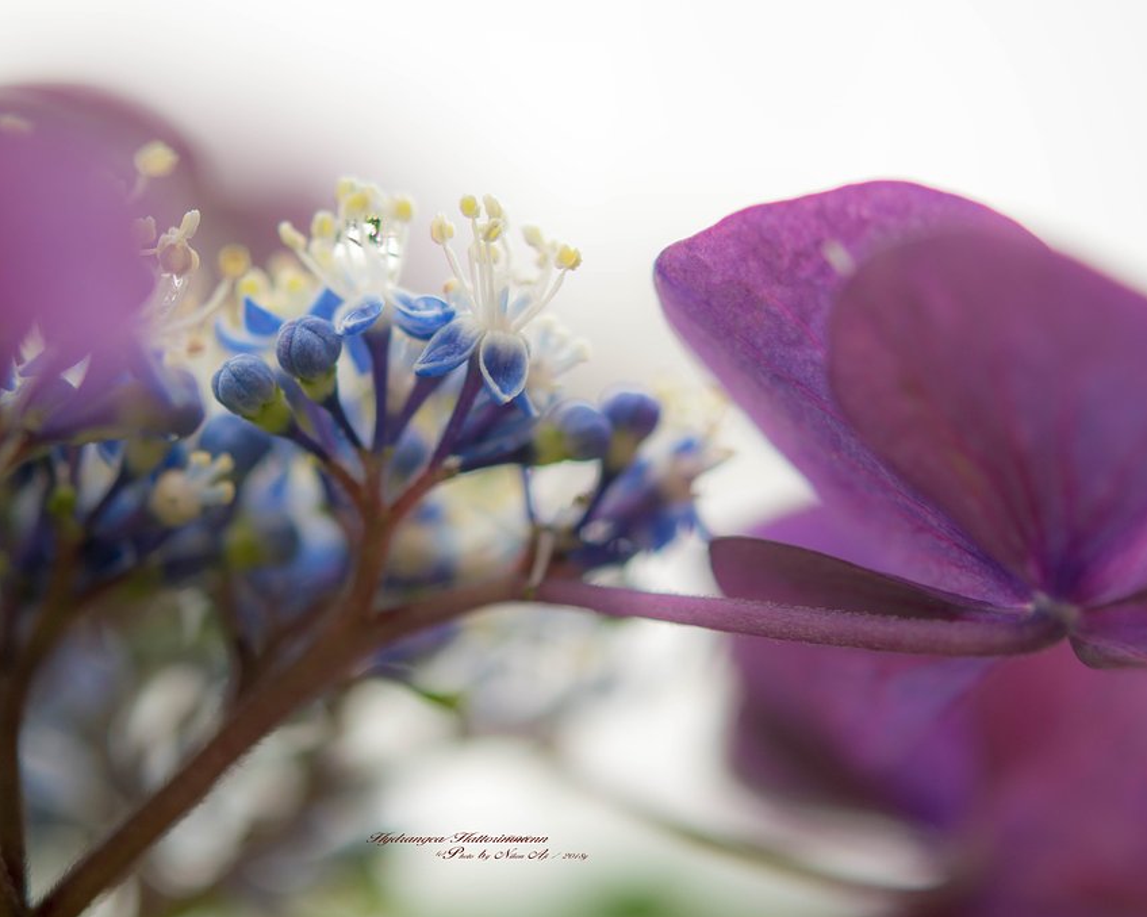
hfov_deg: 18.8
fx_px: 3462
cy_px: 461
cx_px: 475
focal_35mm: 102
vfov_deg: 15.1
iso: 100
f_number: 3.2
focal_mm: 60
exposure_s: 1/250
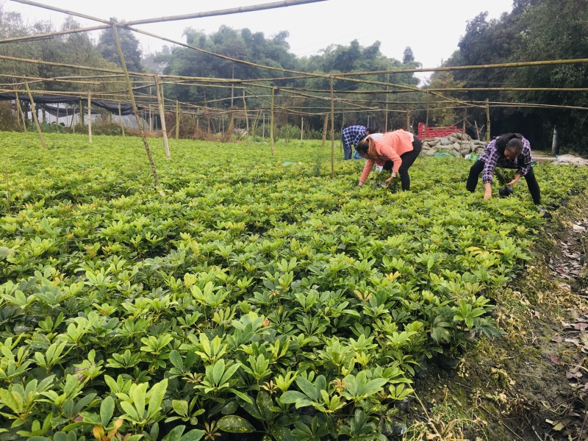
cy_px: 220
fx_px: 493
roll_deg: -2.6
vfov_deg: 48.2
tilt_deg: -10.3
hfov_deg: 61.7
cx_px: 294
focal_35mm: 29
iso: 25
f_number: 2.2
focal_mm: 4.15
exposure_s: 1/139
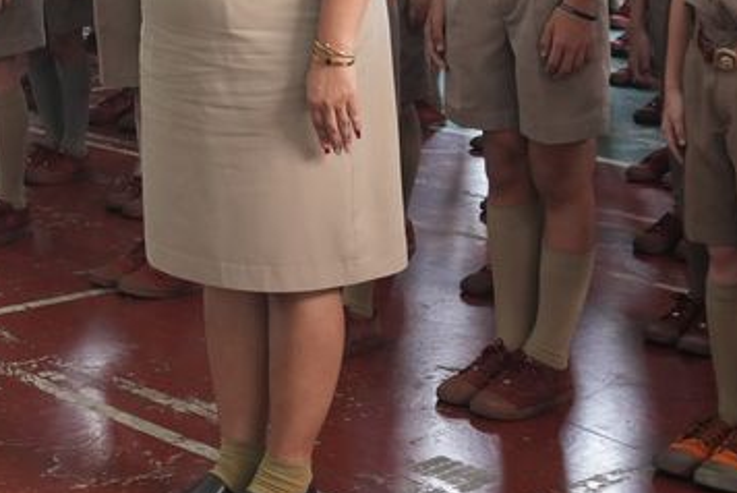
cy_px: -130
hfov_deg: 18.0
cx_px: 0
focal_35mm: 110
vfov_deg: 12.1
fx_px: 2263
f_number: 5.6
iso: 1000
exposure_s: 1/80
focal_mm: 25
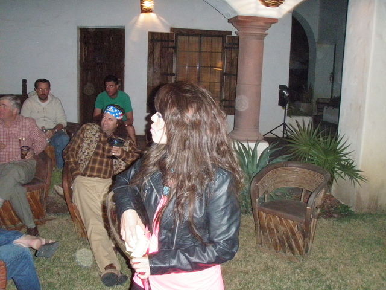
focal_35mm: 38
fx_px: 424
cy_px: 145
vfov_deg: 37.7
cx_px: 193
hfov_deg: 49.0
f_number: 3.5
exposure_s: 1/30
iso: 800
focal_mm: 6.7
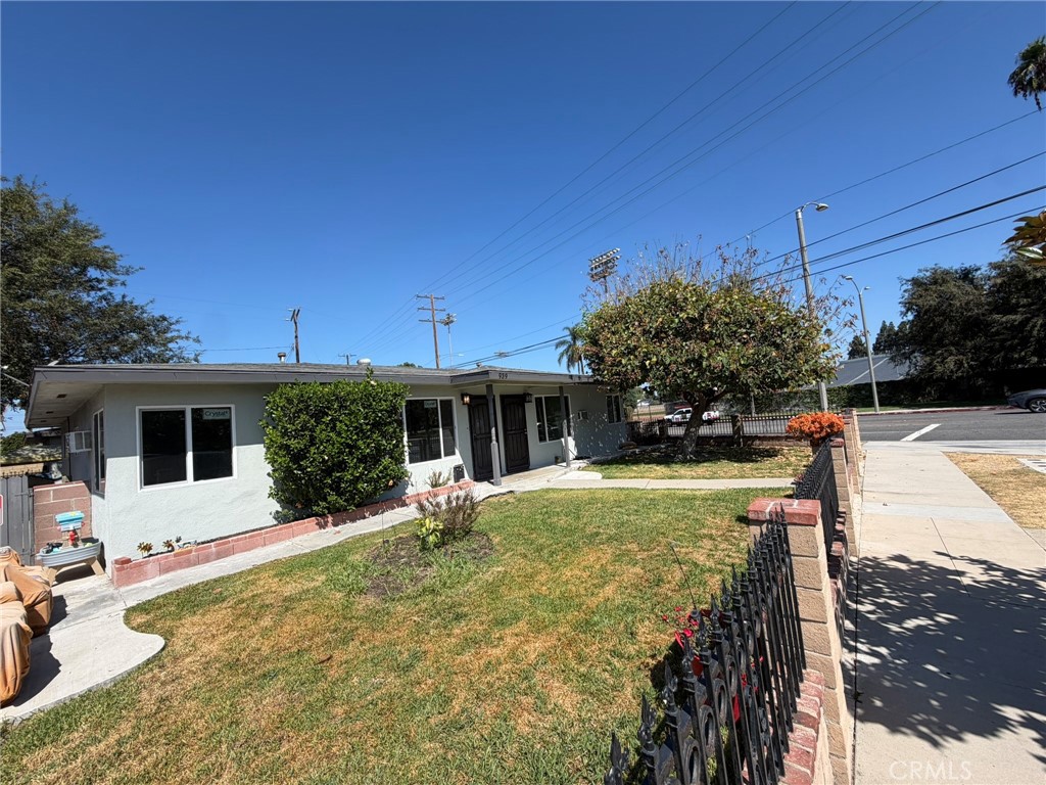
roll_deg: +4.4
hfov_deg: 102.1
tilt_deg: +2.4
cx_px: 523
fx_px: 423
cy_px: 392
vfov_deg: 85.7
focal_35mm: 14
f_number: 2.2
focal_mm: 2.22
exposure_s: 1/779
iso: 20
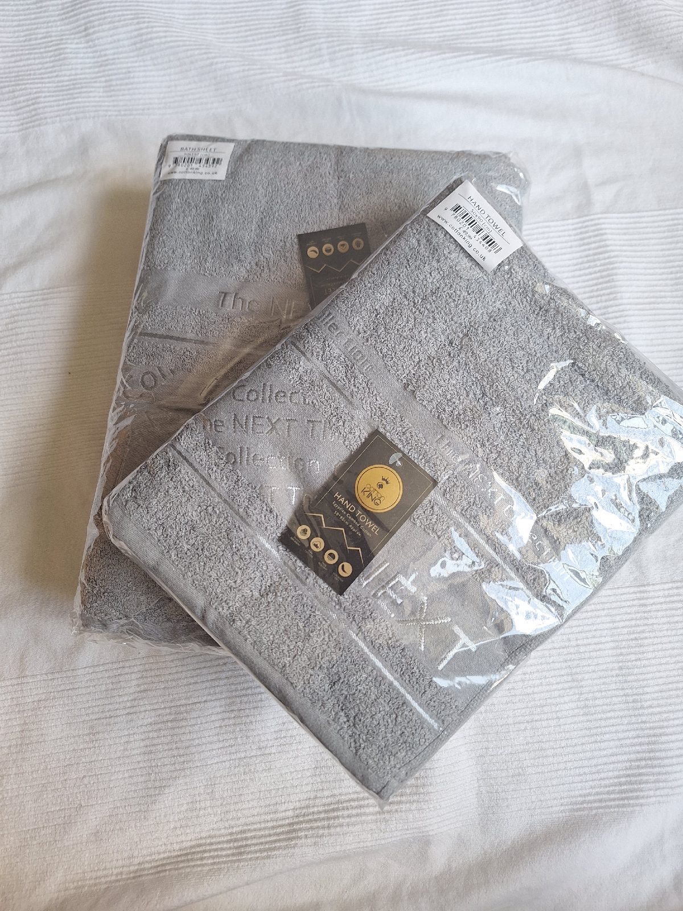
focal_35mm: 23
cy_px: 456
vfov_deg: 73.9
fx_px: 605
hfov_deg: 58.9
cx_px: 342
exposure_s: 1/100
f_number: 1.8
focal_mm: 5.54
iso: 80
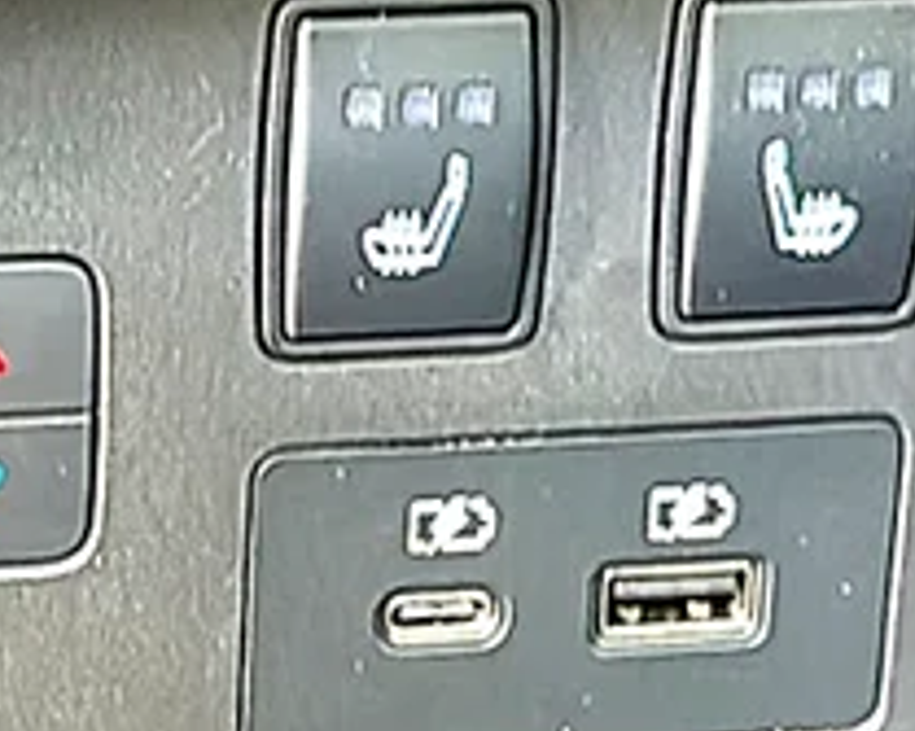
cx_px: 105
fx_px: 3546
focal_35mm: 131
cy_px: 326
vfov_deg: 11.8
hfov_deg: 14.6
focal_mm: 6.86
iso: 1000
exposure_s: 1/40
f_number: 1.78
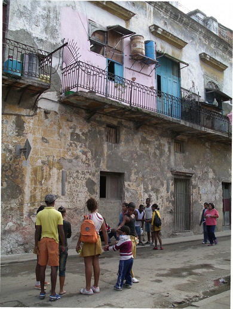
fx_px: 330
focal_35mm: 37
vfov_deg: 50.0
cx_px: 116
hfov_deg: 38.8
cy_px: 154
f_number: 3.2
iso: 80
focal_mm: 7.8
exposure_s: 1/160
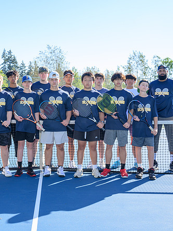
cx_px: 44
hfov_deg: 31.0
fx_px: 306
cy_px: 114
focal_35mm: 46
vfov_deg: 41.2
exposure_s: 1/125
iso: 80
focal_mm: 31
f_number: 5.6
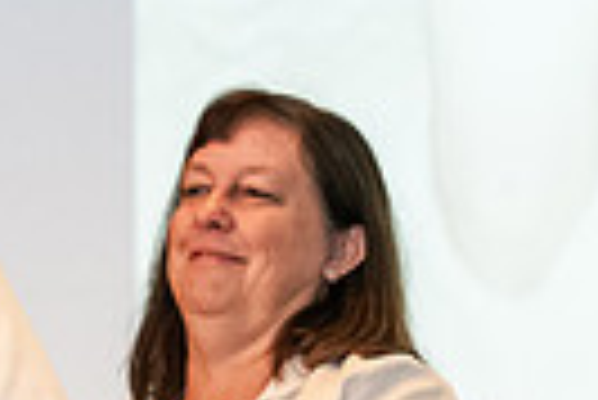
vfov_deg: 2.9
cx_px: -139
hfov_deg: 4.3
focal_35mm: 481
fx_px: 7999
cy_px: 609
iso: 2500
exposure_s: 1/200
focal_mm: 110
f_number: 3.5
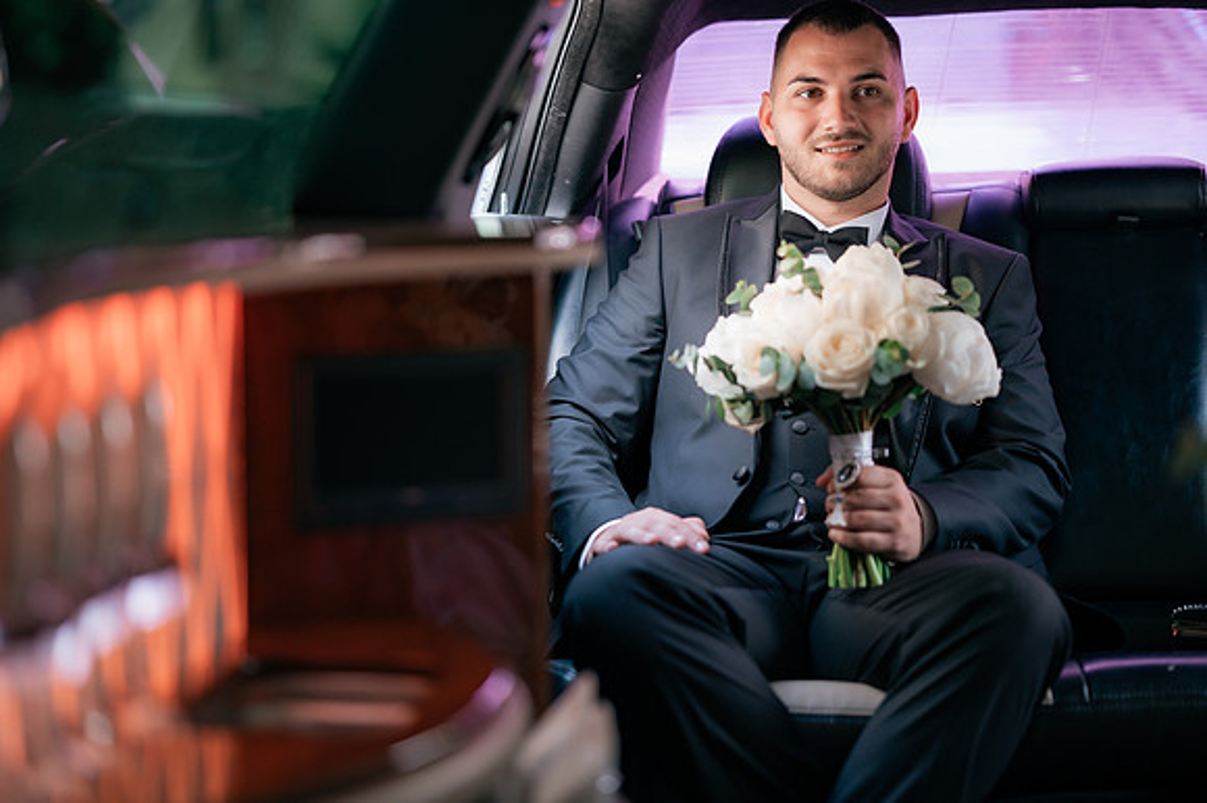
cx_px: 604
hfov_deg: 23.9
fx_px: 2848
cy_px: 402
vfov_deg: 16.1
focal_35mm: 85
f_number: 1.8
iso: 500
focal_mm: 85
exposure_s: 1/250
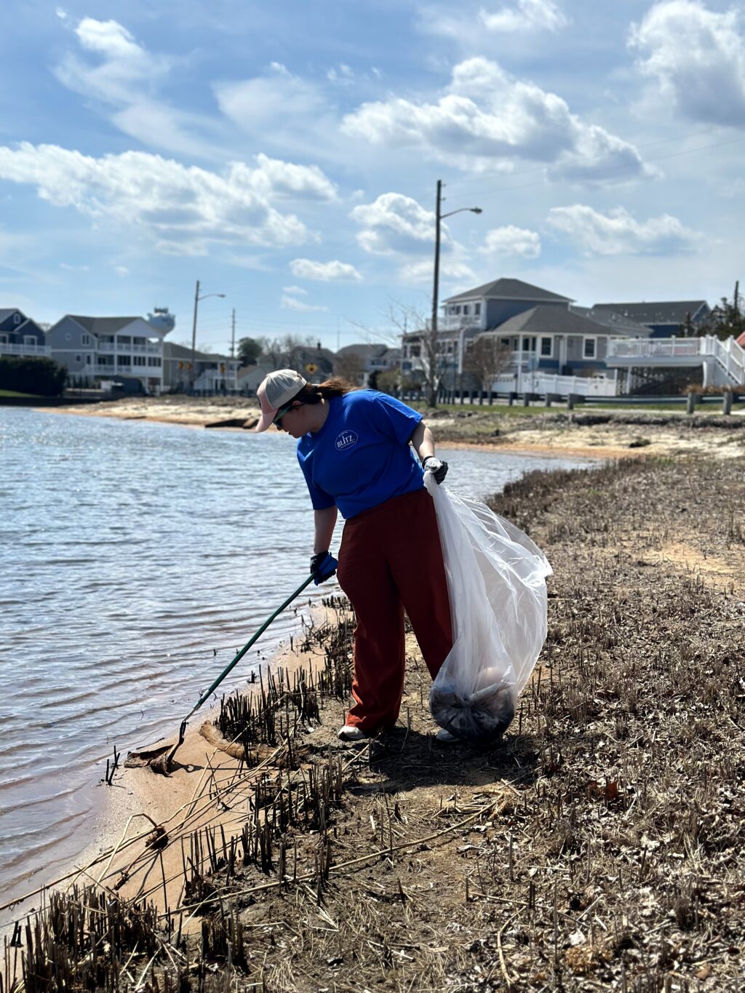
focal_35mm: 48
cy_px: 496
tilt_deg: -3.5
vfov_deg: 39.7
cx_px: 372
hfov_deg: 30.3
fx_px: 1377
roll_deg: -1.2
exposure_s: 1/9804
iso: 100
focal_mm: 6.86
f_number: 1.78
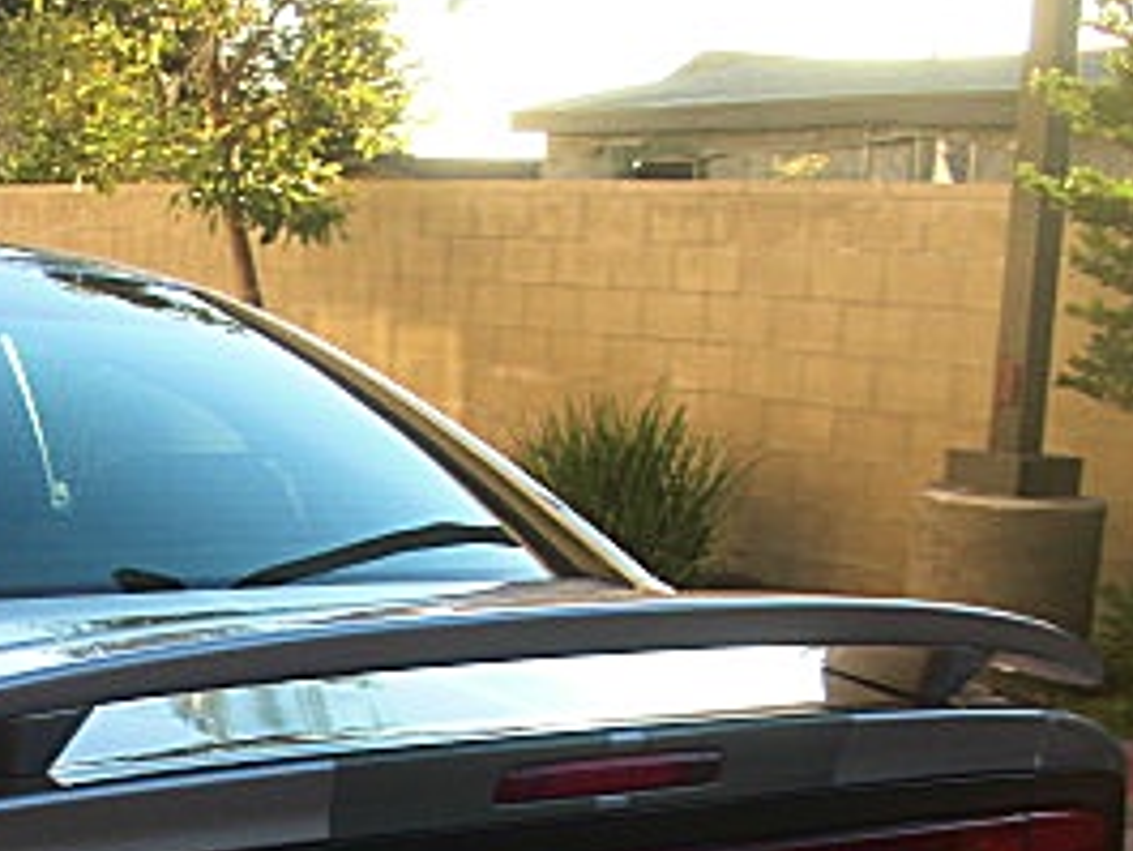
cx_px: -60
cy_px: 975
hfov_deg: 21.5
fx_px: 2849
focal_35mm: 87
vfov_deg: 16.4
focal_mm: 6.3
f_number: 2.8
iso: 50
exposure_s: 1/125
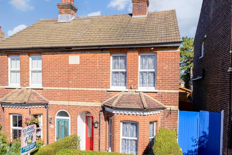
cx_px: 119
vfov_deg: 47.8
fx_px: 174
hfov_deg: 67.4
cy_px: 89
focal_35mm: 27
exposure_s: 1/250
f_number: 8
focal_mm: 16
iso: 100
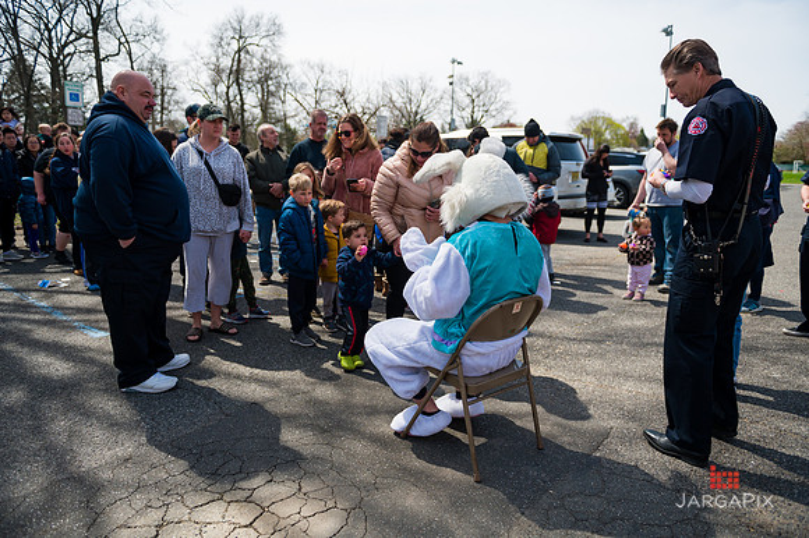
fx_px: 539
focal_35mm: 24
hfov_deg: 73.8
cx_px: 404
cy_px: 269
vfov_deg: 53.1
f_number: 4
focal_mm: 24
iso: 200
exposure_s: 1/3200
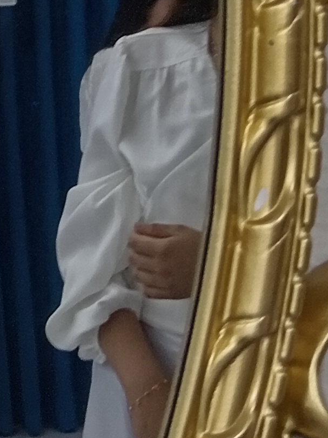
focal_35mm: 136
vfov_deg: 14.2
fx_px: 1719
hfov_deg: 9.6
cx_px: -484
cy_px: -26
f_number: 1.8
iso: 279
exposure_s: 1/25
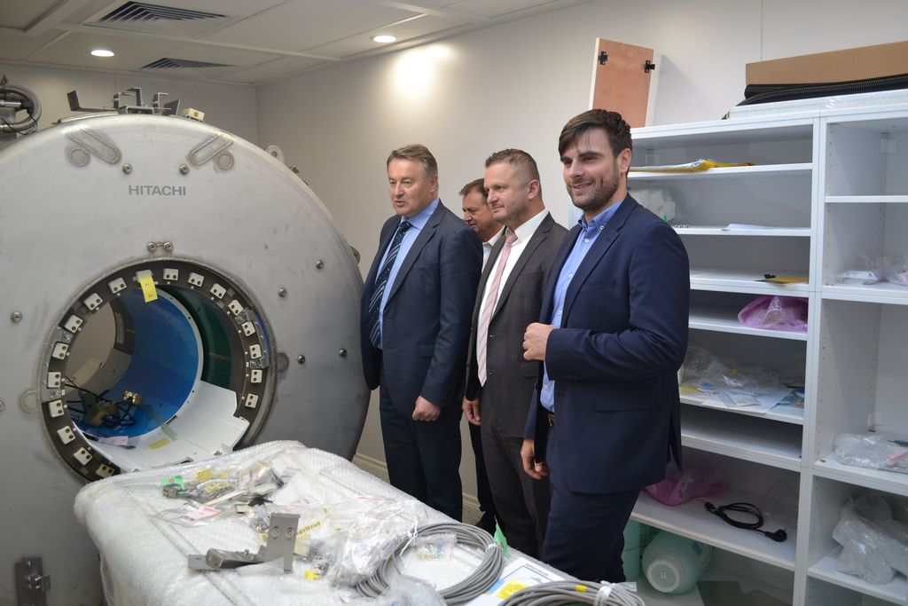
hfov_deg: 61.9
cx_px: 454
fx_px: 757
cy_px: 303
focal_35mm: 30
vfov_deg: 43.6
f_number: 4
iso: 400
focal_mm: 20
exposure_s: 1/60
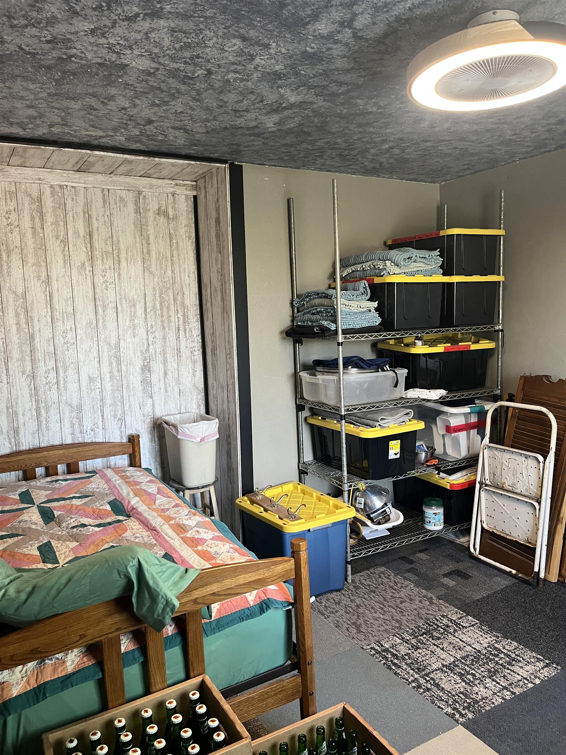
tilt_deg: -8.0
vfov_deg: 67.3
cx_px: 283
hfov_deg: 53.1
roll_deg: +2.1
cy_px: 378
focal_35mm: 26
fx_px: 567
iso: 160
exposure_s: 1/60
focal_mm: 5.1
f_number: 1.6
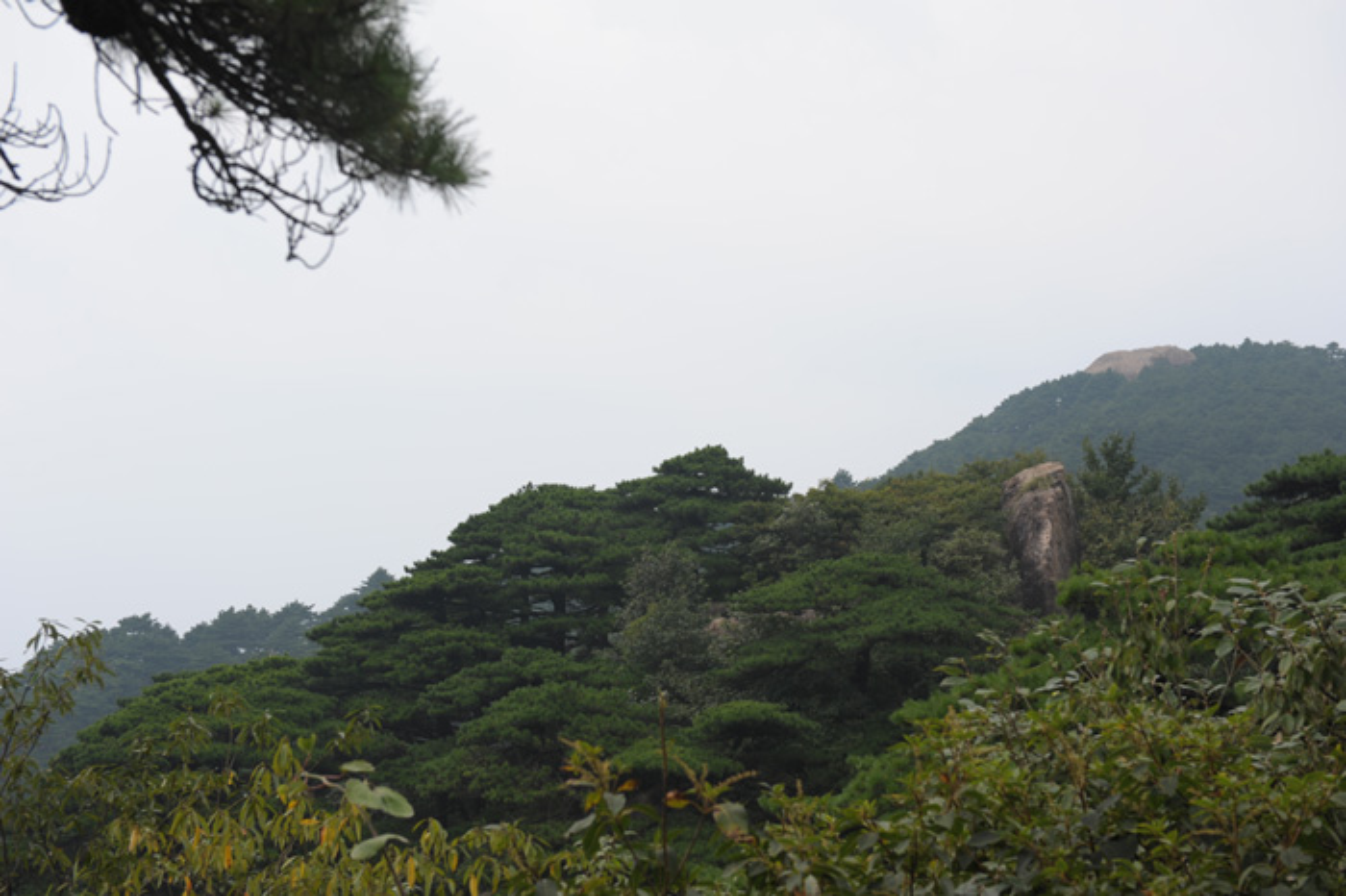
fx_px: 2317
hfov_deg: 32.4
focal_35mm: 62
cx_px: 673
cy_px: 448
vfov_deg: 21.9
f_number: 7.1
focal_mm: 62
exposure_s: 1/200
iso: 200
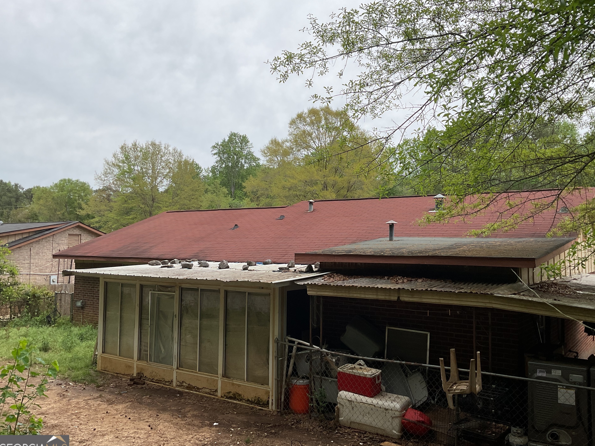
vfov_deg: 45.4
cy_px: 220
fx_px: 533
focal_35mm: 31
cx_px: 316
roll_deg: -1.4
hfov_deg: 58.3
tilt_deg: +3.5
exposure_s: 1/1577
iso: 16
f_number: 1.8
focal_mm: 3
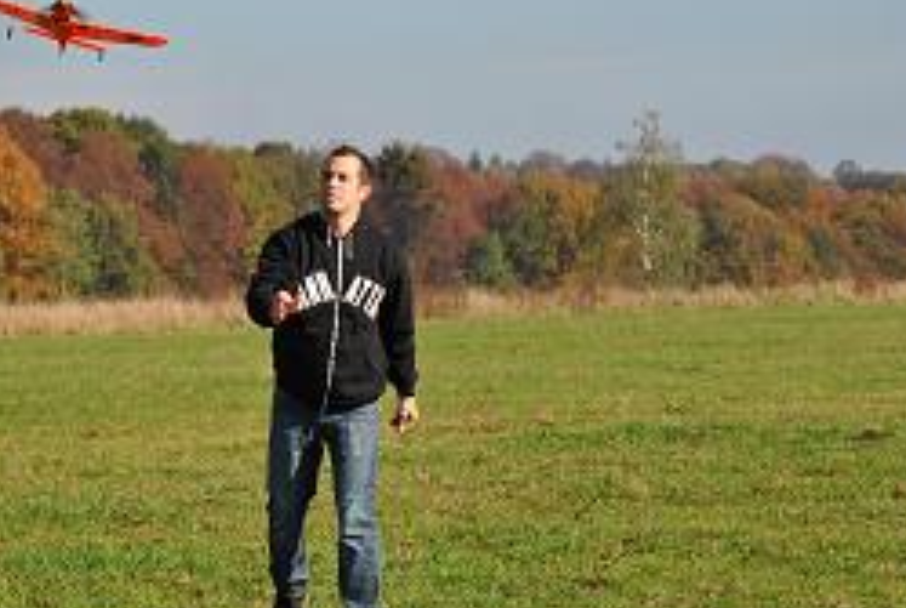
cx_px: 262
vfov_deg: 7.6
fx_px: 4588
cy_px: 371
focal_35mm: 182
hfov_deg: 11.3
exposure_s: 1/500
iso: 100
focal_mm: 78
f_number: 5.6
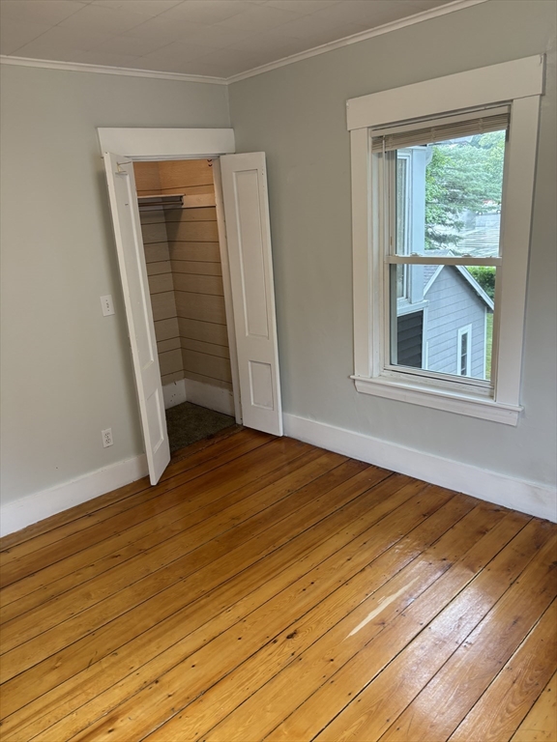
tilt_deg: -17.5
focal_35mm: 26
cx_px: 278
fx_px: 558
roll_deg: +2.9
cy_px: 371
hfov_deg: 53.1
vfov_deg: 67.3
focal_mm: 5.96
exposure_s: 1/60
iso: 80
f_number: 1.6
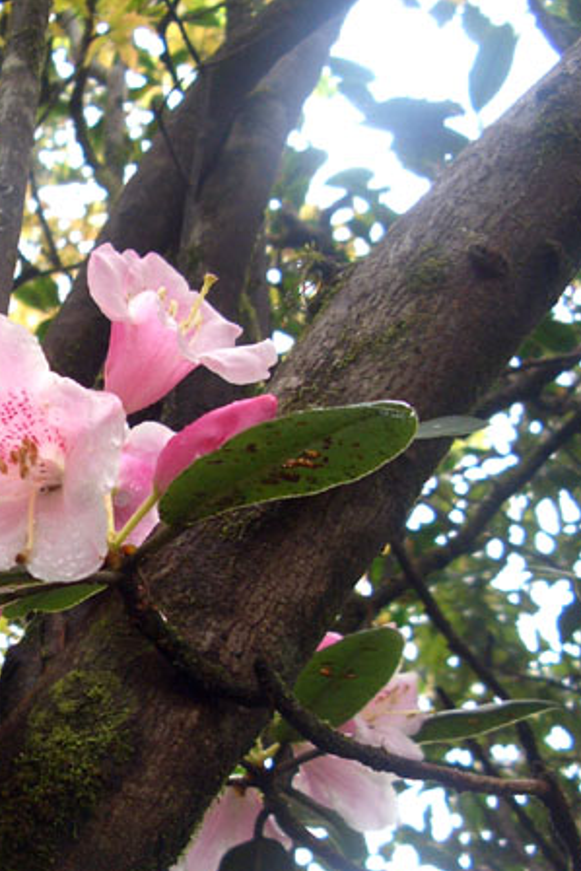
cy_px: 581
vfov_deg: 30.7
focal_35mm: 65
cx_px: 17
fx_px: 1572
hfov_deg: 20.4
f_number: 2.6
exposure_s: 1/100
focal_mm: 5.8
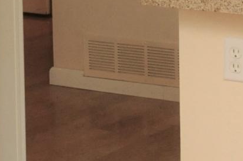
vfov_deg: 6.8
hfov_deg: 10.3
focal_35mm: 197
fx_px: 1328
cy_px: -109
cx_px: -46
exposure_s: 1/60
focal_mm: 18
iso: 900
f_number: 10
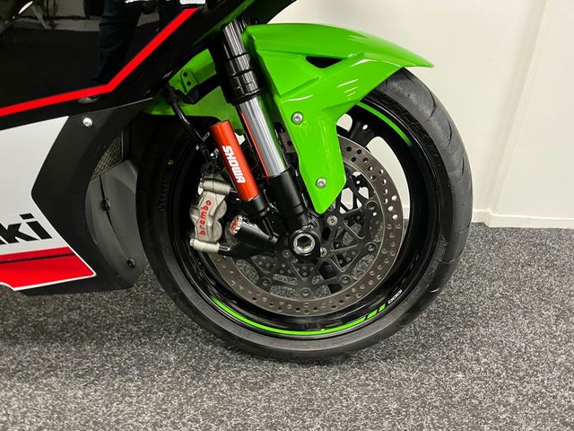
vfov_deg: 53.1
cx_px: 287
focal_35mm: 26
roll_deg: -2.1
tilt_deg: -25.1
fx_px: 431
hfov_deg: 67.3
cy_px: 216
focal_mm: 5.1
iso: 400
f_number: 1.6
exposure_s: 1/33
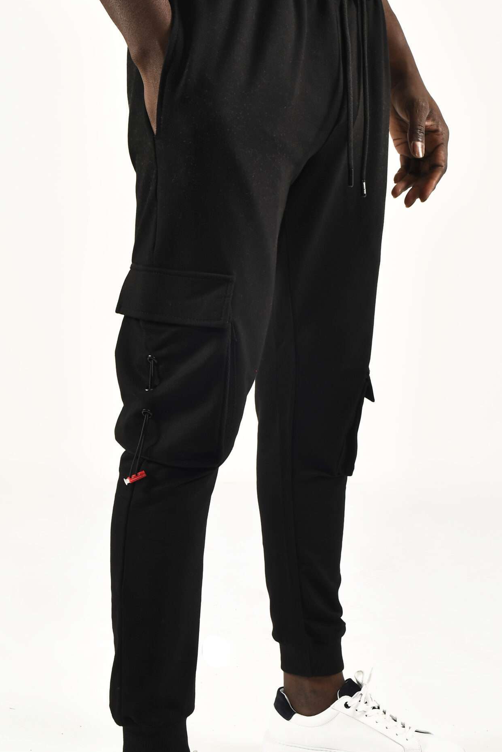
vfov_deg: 34.4
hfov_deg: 23.4
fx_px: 1213
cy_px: 426
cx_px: 242
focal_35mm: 58
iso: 160
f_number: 9
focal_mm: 28
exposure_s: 1/125
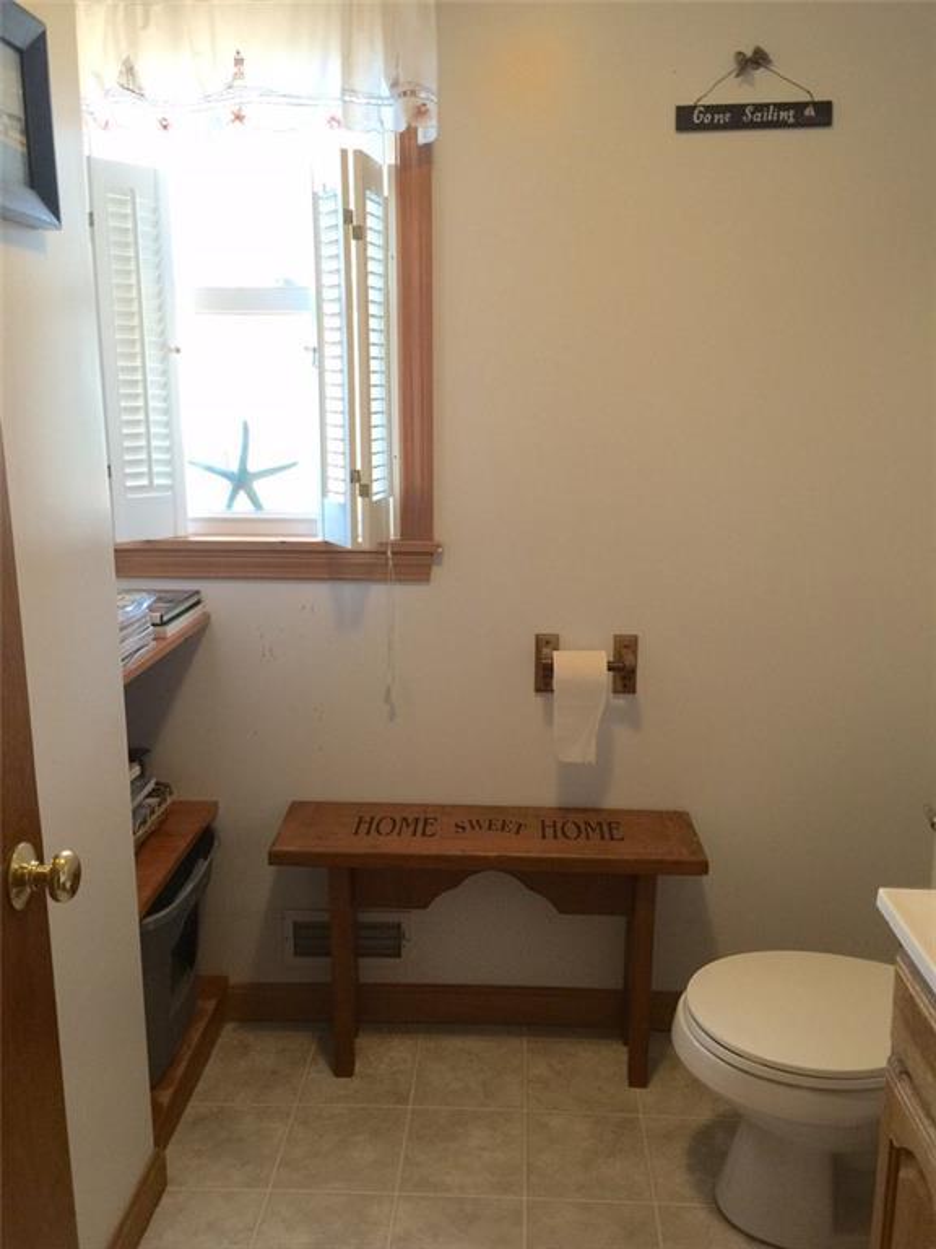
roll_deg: +0.3
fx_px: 1046
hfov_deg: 48.2
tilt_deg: -11.9
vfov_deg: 61.7
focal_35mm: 29
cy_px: 624
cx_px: 468
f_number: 2.2
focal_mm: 4.15
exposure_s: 1/15
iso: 32
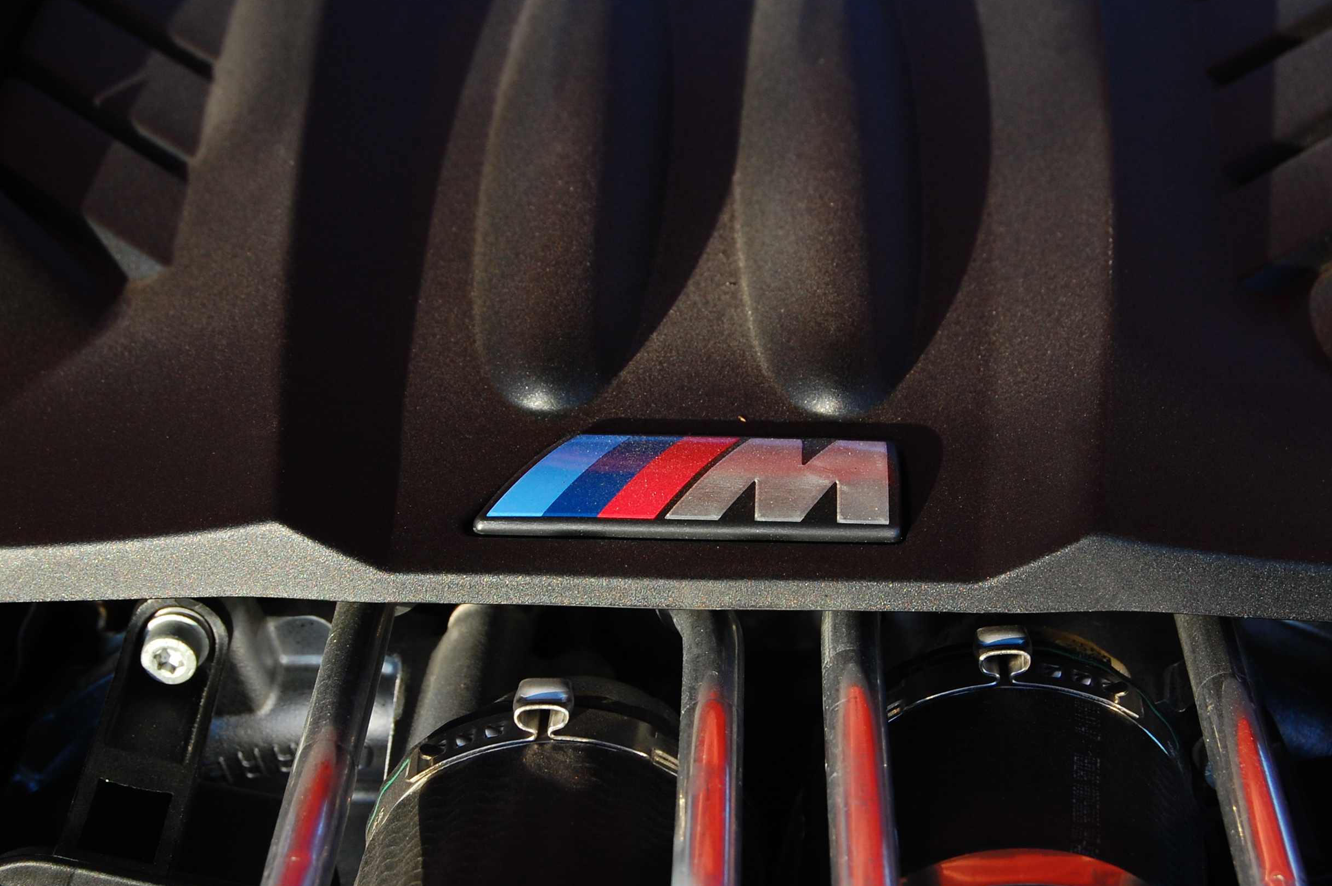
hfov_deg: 24.3
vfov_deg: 16.3
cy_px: 502
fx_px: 3091
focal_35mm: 84
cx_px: 702
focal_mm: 45
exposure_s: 1/250
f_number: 8
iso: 400
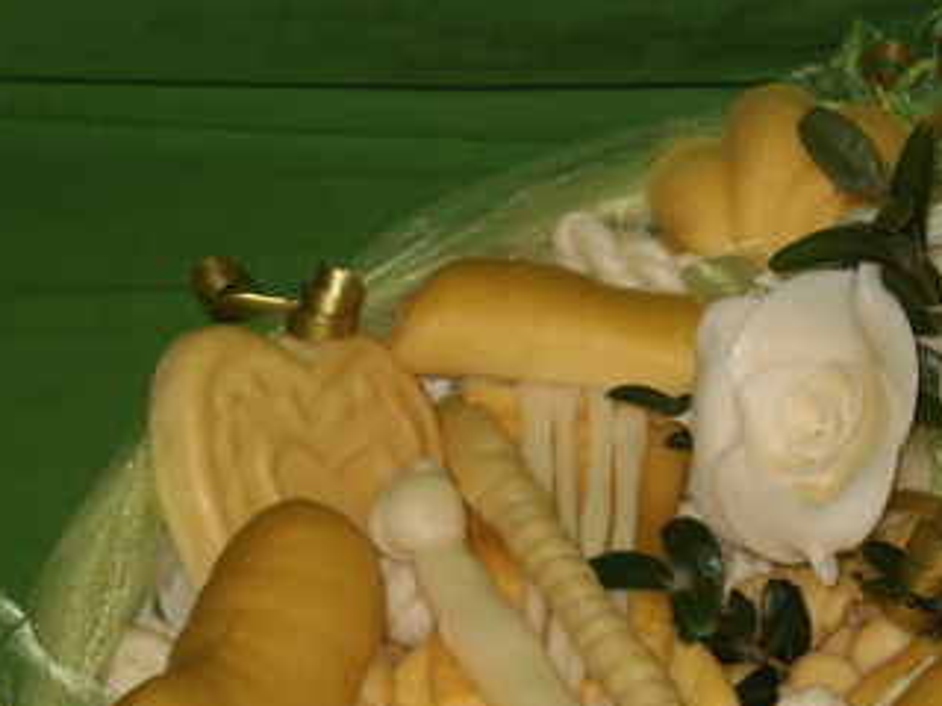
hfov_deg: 11.4
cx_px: 863
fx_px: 4681
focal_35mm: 172
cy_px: 656
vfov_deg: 8.6
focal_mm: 14.3
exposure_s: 1/50
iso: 100
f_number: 5.1
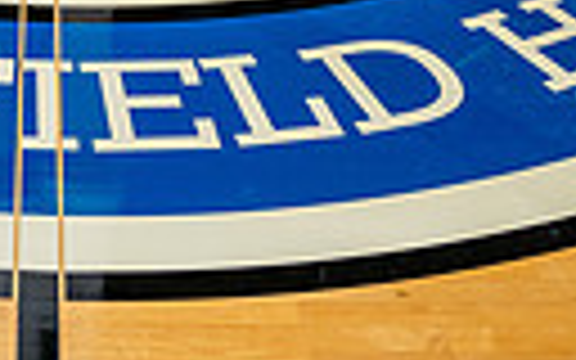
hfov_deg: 23.3
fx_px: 1350
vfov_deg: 11.2
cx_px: 36
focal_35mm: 86
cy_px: -634
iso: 640
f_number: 5.6
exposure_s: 1/250
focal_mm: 24
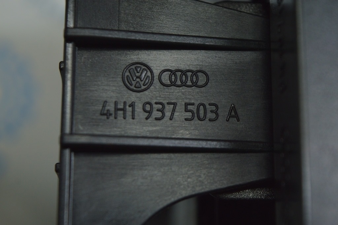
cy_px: 112
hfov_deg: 24.6
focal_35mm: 82
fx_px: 774
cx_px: 169
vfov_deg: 16.5
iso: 400
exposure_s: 1/60
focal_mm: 55
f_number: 5.6
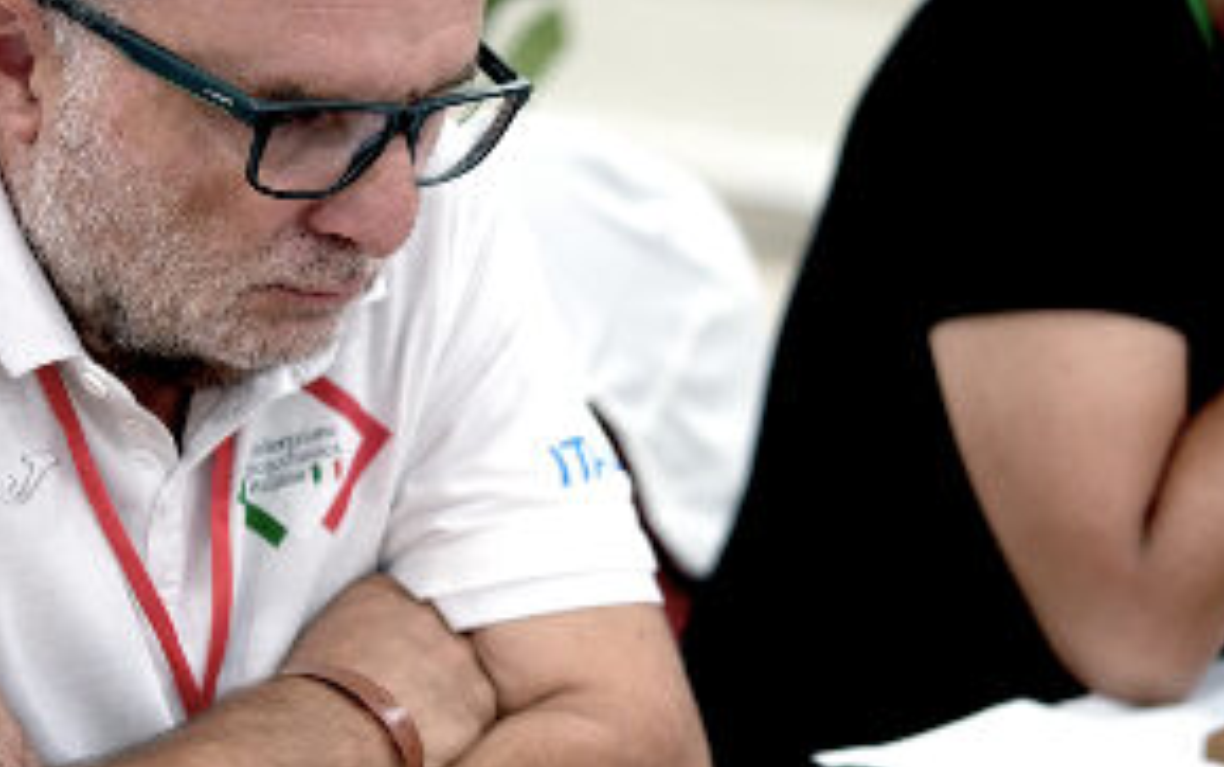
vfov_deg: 11.7
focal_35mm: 112
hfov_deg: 18.6
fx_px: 3738
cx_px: 682
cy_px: 436
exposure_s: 1/250
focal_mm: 35
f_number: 2
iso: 800
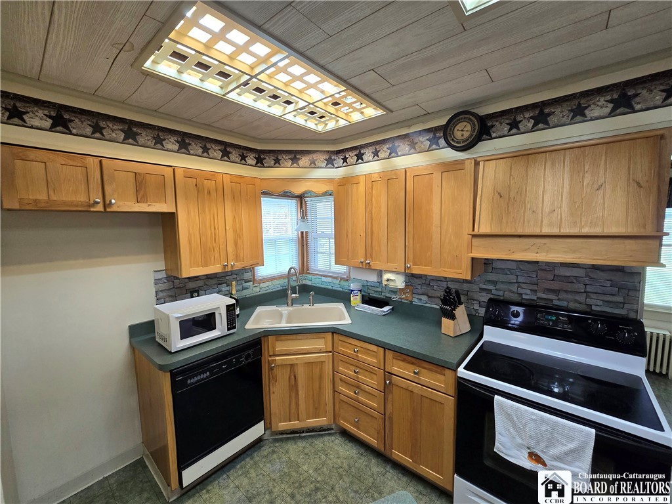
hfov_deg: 106.2
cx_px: 336
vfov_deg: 89.9
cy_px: 252
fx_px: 252
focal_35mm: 13
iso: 200
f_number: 2.2
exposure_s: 1/60.2
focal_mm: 2.2
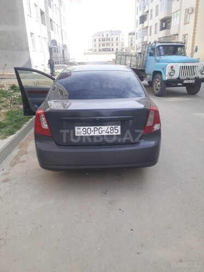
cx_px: 102
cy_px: 136
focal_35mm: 27
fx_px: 212
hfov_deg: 51.4
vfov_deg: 65.3
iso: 40
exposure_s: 1/370
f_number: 1.9
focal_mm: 3.6
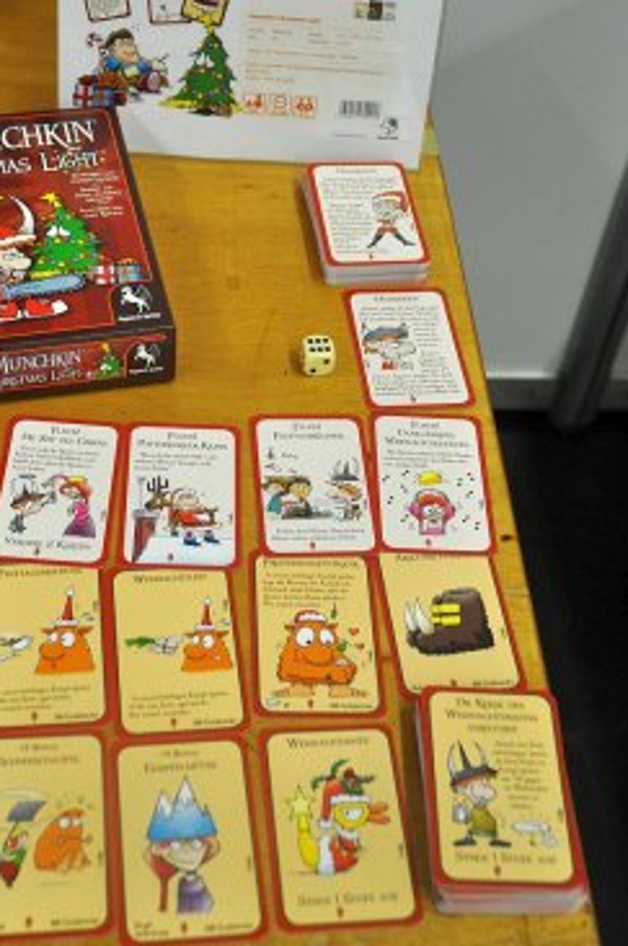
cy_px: 388
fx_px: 1488
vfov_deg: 35.2
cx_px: 258
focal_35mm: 57
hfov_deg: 23.8
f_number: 4
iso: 800
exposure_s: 1/60
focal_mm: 27
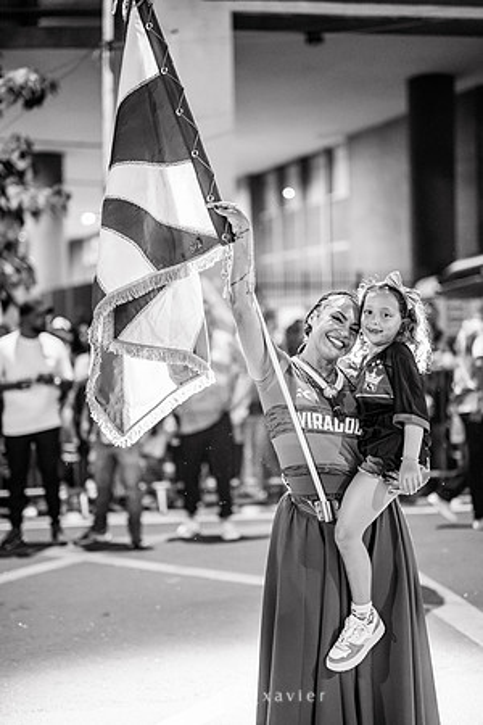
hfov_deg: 27.0
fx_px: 1006
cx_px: 242
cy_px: 362
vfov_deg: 39.6
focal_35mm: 50
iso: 2500
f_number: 1.2
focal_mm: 50
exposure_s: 1/320
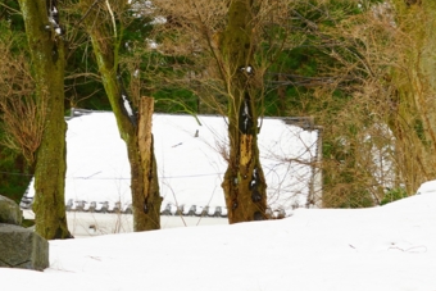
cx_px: 185
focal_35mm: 188
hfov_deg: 10.9
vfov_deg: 7.3
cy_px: 28
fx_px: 2278
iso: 100
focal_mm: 80
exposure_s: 1/100
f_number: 6.3
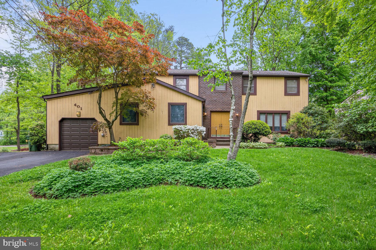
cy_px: 125
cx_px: 188
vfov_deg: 67.4
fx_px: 188
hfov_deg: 90.0
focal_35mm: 18
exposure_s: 1/100
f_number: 8
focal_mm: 18
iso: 250
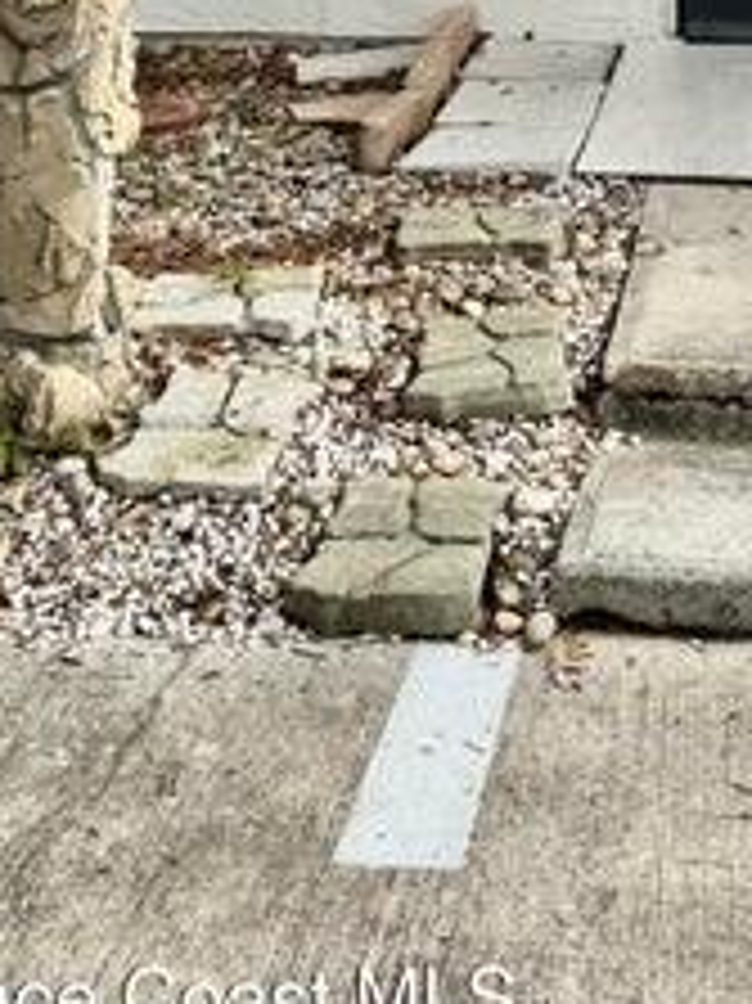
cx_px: 680
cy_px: -311
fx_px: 2001
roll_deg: -0.6
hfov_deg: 20.8
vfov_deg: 24.5
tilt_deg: -2.6
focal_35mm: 69
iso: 80
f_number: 1.78
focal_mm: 6.76
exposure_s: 1/4950
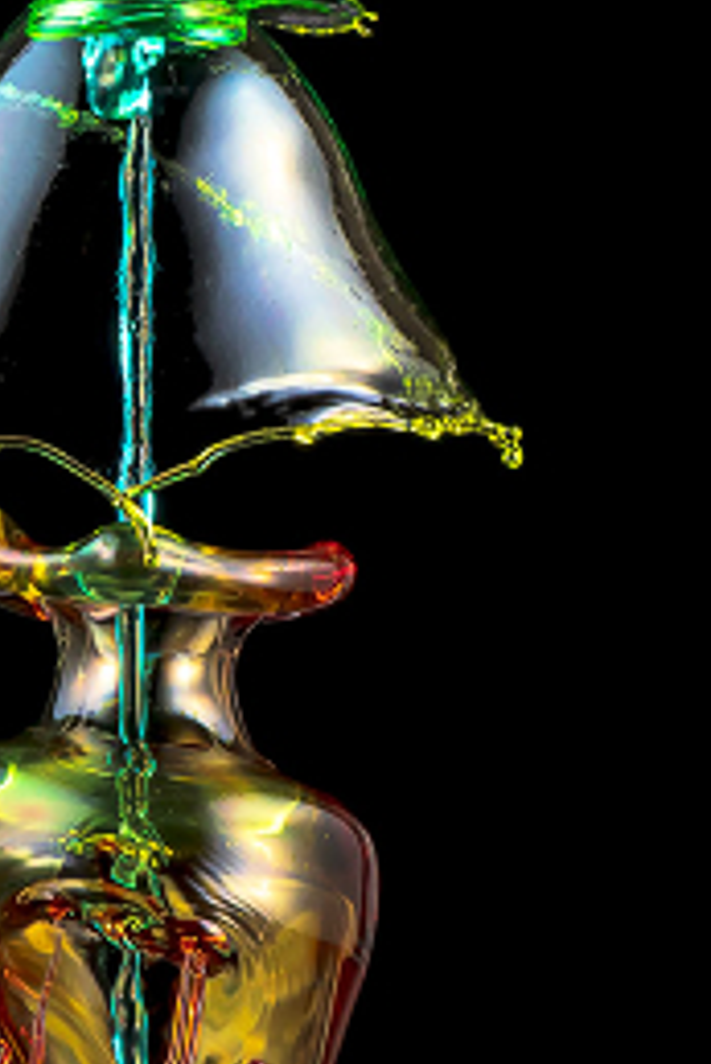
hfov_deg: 6.4
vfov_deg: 9.7
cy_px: 618
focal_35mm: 213
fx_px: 6301
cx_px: 123
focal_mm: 105
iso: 200
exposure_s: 1/125
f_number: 16
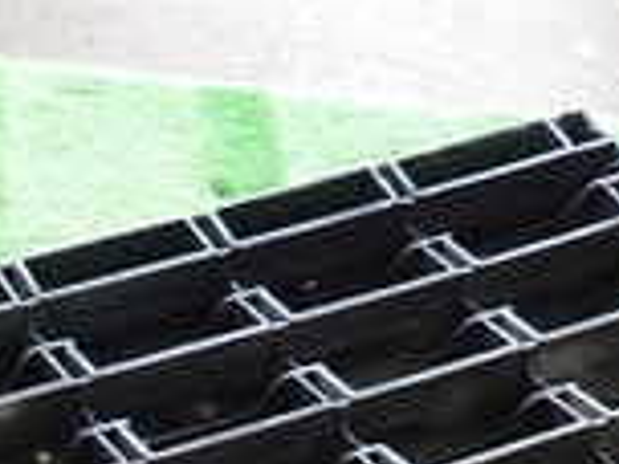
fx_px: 1770
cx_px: -248
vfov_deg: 14.2
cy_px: 643
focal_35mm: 99
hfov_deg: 18.1
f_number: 2
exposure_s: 1/60
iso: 160
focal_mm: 4.5
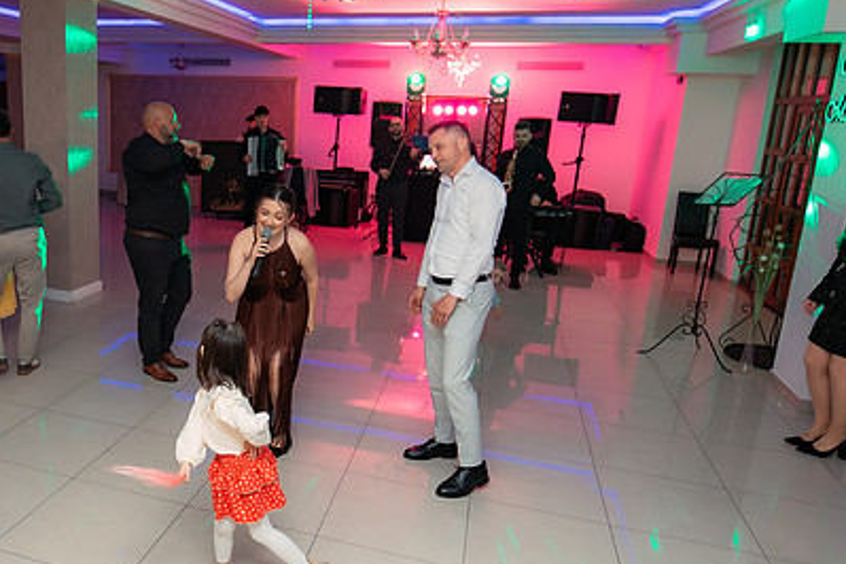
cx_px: 235
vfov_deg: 45.0
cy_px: 290
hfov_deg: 60.9
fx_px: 681
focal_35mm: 29
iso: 1600
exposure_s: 1/200
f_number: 2.8
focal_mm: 15
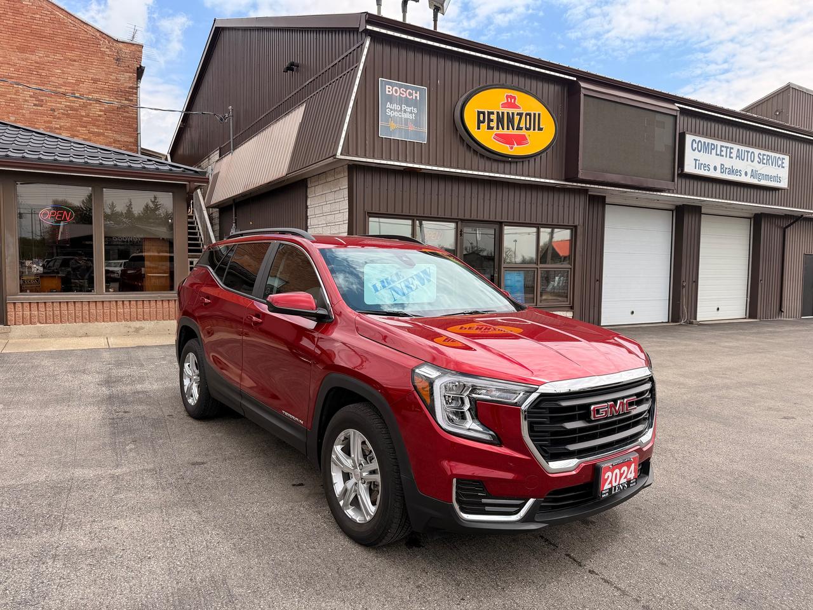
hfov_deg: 71.6
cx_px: 406
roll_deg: -1.8
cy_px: 305
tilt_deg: -2.0
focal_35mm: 24
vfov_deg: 56.8
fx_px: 564
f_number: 1.78
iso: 100
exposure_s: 1/3279
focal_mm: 6.76
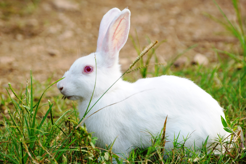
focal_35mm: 202
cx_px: 123
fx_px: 1384
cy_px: 82
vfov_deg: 6.8
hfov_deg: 10.2
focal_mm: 135
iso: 200
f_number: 5.6
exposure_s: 1/25
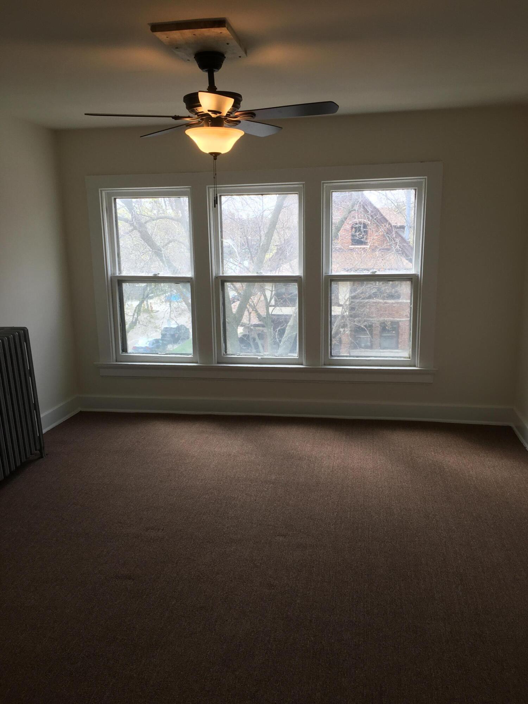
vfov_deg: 61.7
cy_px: 352
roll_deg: +1.0
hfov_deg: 48.2
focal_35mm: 29
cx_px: 264
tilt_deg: -9.5
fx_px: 590
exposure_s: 1/120
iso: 25
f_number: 2.2
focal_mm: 4.15
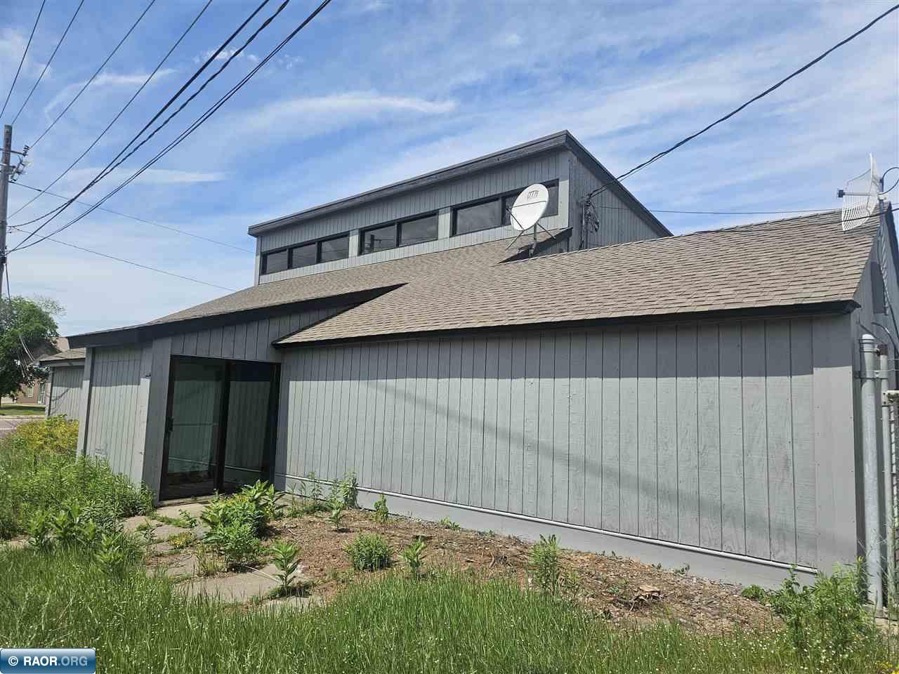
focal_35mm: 23
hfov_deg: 73.9
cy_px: 337
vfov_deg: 58.9
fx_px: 597
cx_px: 450
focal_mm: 5.4
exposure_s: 1/2265
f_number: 1.8
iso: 25
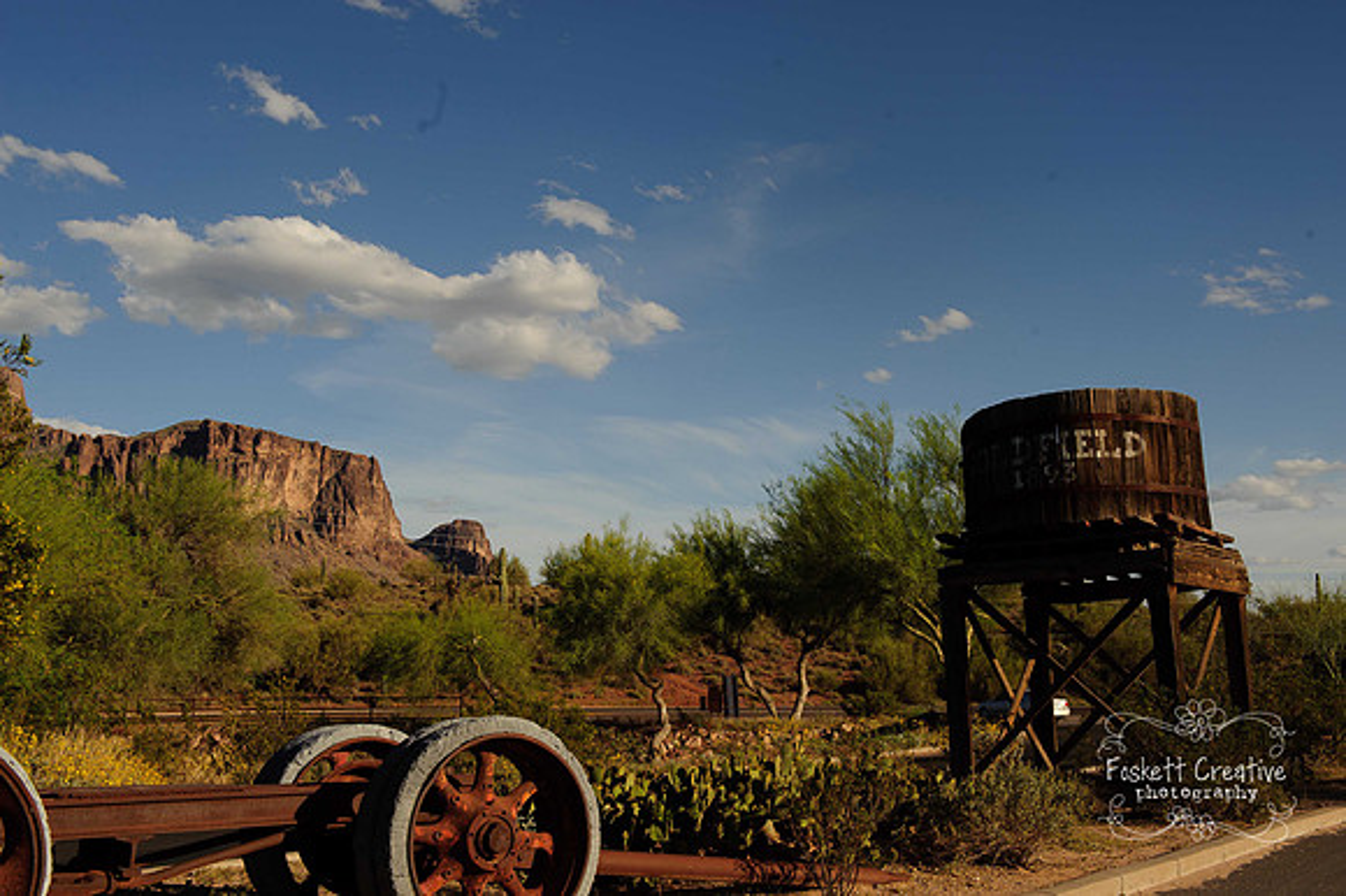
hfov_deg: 50.7
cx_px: 673
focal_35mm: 38
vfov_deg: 35.0
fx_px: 1420
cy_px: 448
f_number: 11
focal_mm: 38
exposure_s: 1/500
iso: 200
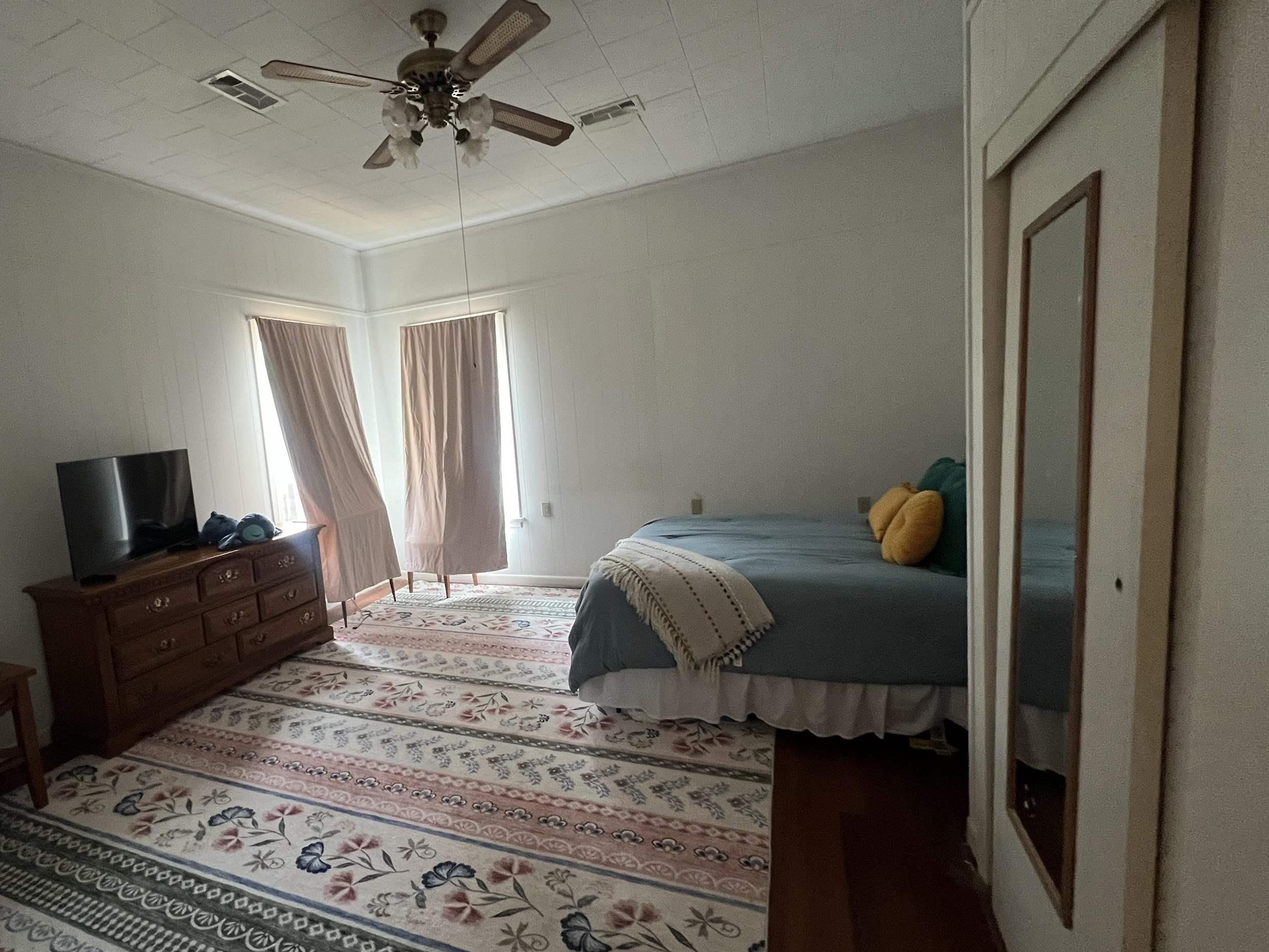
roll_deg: +5.8
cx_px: 501
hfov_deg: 93.1
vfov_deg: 78.1
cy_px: 479
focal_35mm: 16
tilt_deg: -6.6
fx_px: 587
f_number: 1.8
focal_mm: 1.57
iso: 400
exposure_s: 1/60
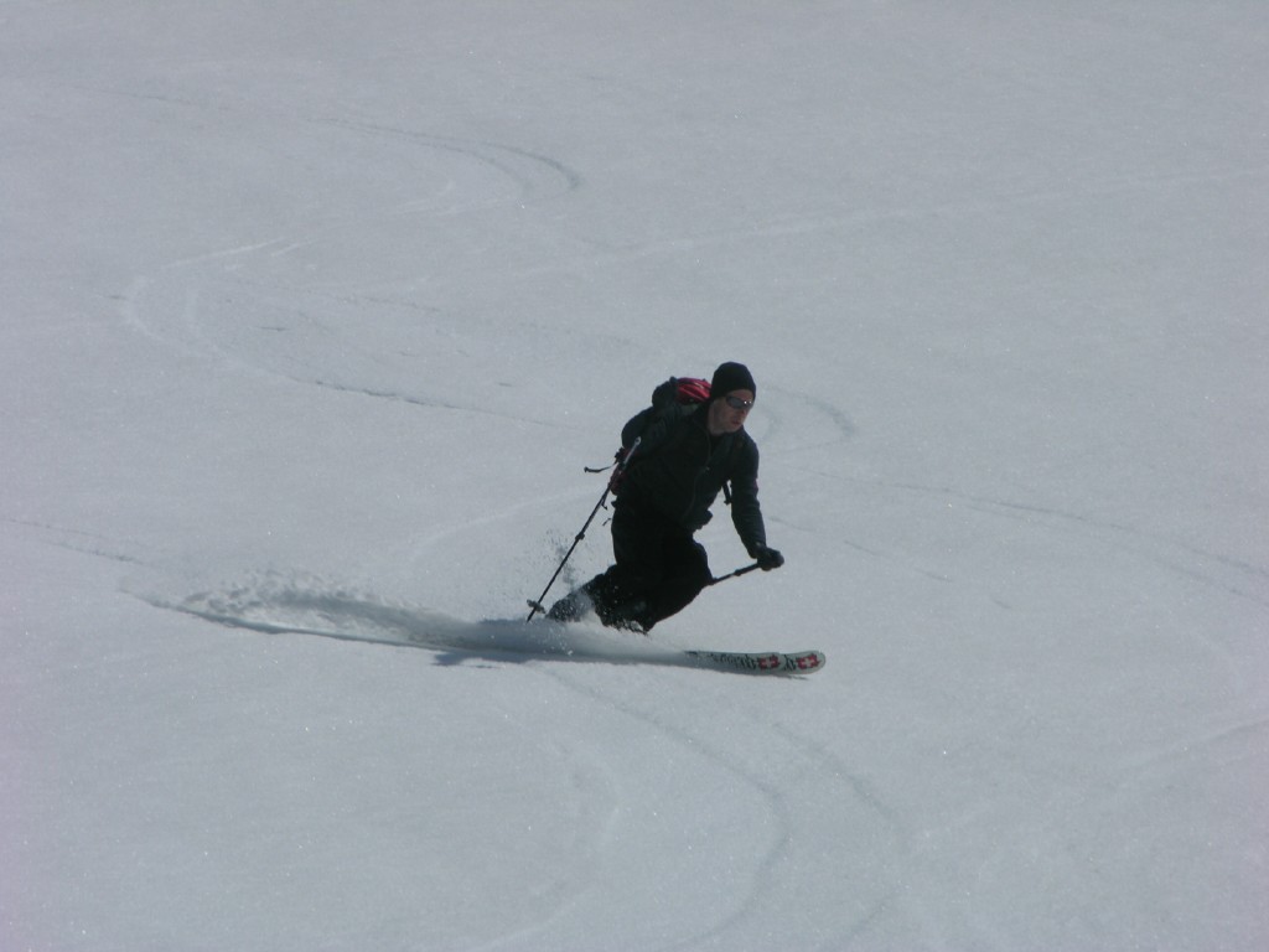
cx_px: 634
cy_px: 476
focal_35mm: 280
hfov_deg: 7.1
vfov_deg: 5.3
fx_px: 10265
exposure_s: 1/654
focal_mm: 71.2
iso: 50
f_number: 7.4
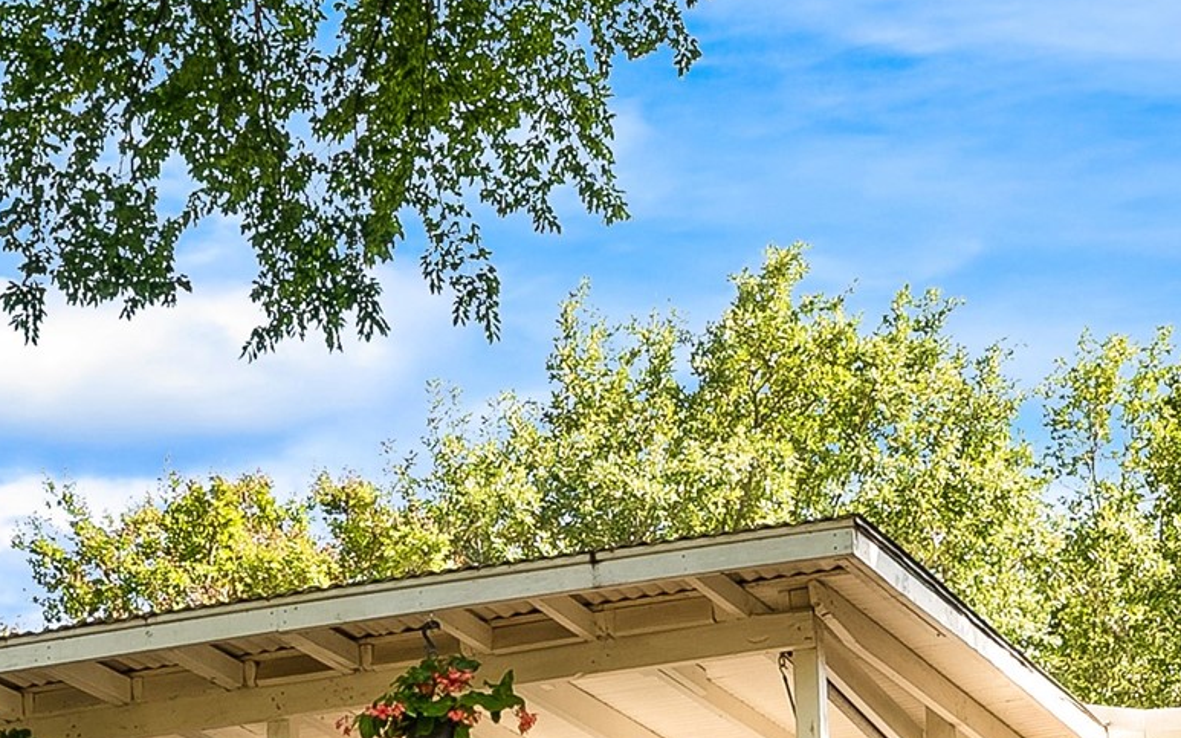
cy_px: 863
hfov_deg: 20.1
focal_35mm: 103
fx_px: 3315
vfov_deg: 12.4
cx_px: 345
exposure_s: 1/25
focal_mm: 24
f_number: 11
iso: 125
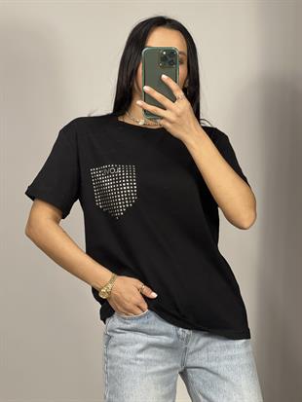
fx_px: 895
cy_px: 201
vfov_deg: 25.3
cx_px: 151
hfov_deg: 19.1
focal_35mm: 77
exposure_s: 1/33
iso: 160
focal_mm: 9
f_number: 2.8
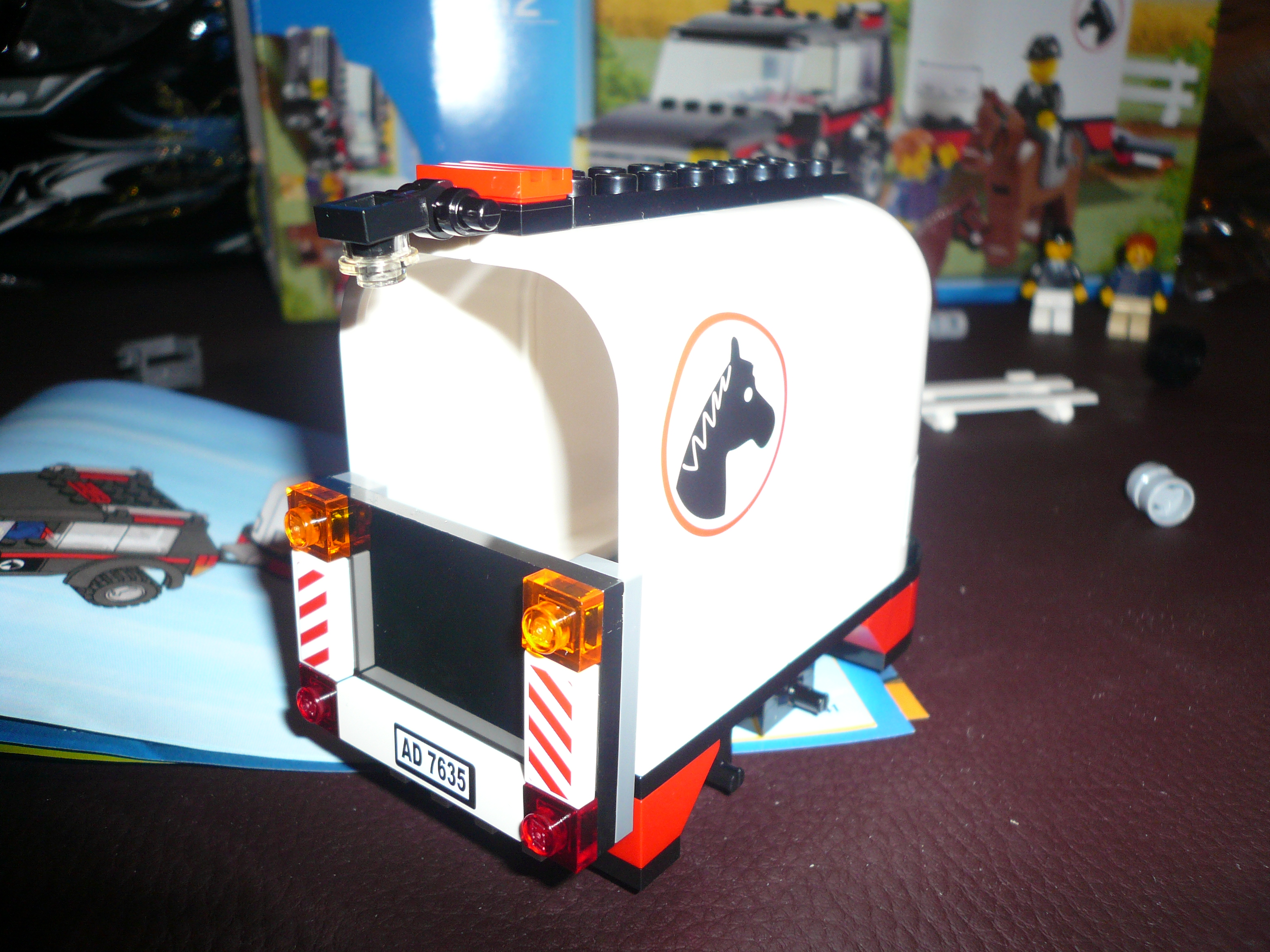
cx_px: 635
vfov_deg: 49.7
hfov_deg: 63.4
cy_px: 476
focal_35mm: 28
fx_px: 1027
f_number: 2.8
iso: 100
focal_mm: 4.6
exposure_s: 1/30
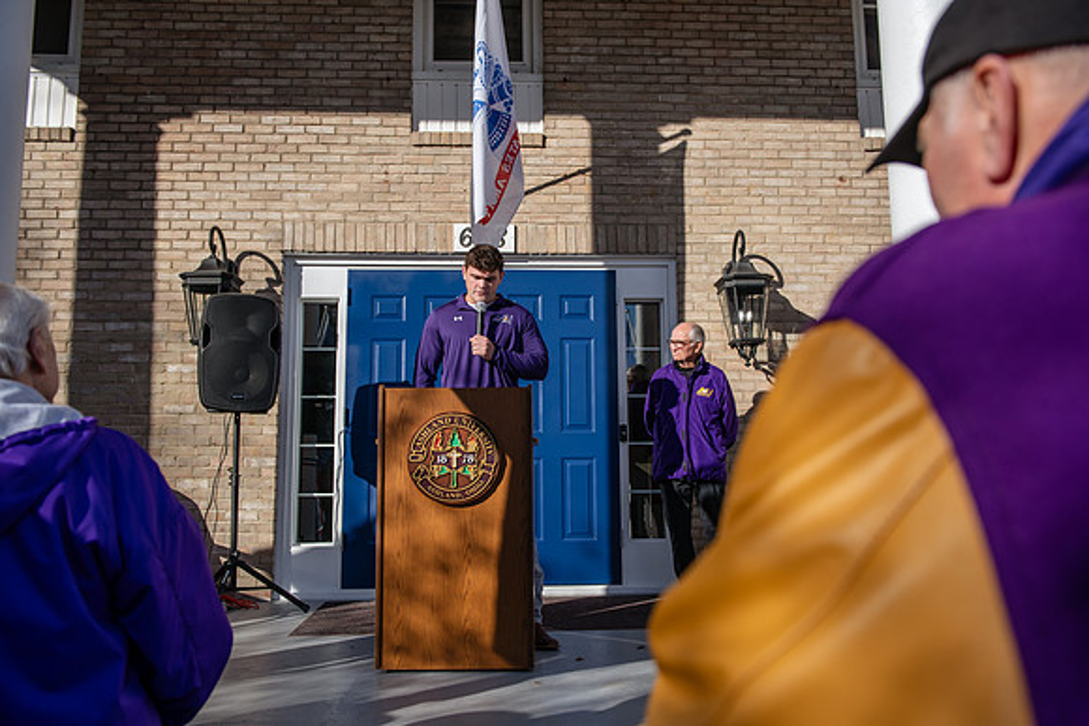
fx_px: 968
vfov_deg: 41.1
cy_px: 363
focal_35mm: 32
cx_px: 544
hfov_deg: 58.7
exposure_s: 1/800
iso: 80
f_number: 4
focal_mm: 32
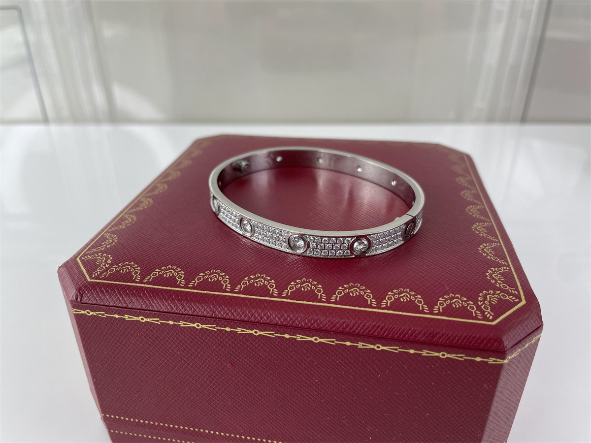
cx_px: 296
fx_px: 444
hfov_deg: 67.3
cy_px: 222
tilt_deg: -29.6
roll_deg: +0.3
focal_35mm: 26
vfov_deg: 53.1
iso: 32
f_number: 1.6
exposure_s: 1/163
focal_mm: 4.2
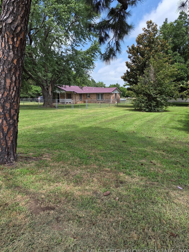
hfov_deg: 54.9
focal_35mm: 25
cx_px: 97
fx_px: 182
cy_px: 122
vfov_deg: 69.4
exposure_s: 1/3400
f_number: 1.8
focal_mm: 5.4
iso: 80
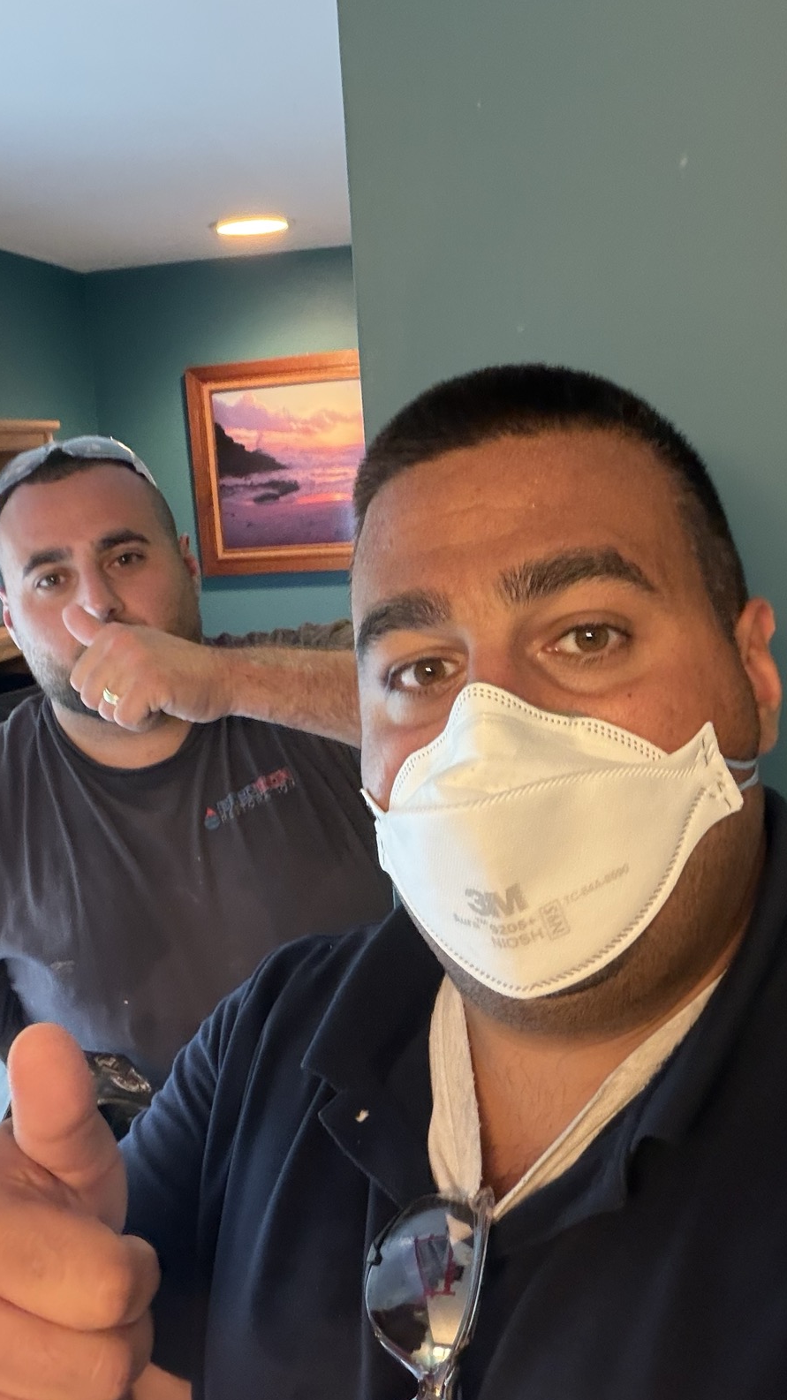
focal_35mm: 33
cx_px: 329
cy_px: 706
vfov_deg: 59.5
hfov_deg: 35.5
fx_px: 1225
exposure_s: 1/40
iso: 250
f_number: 1.9
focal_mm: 2.71
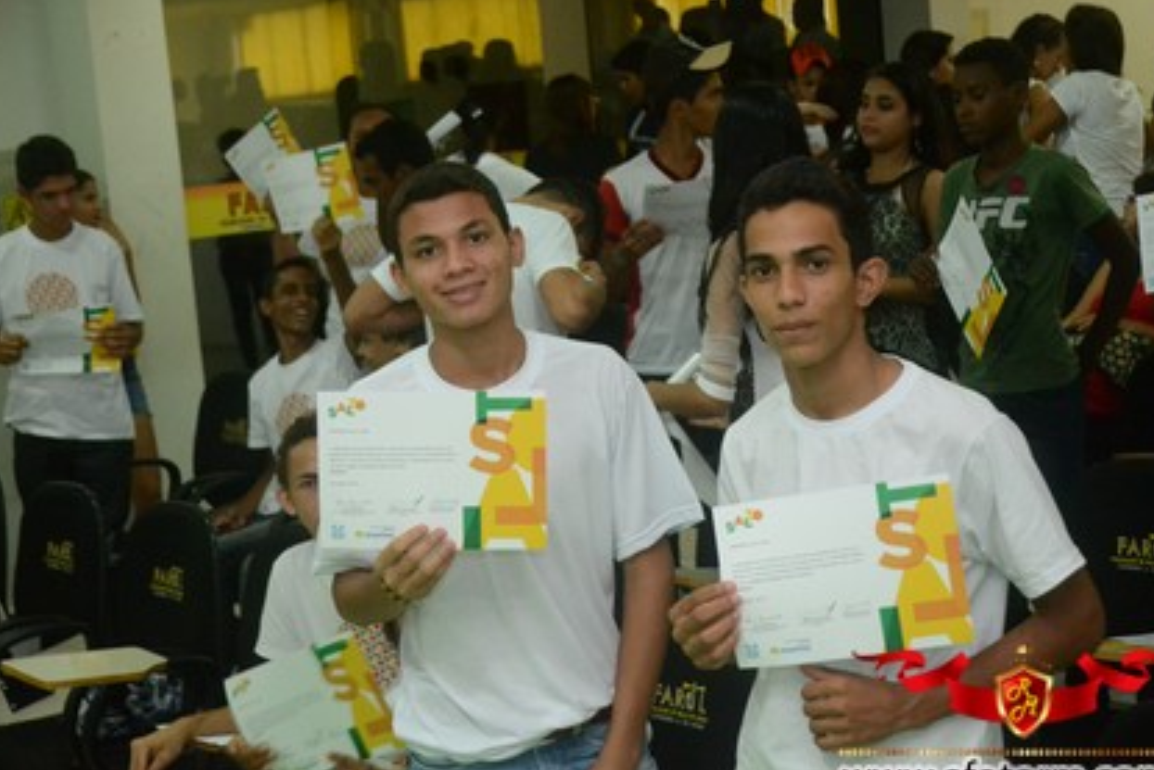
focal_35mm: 78
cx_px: 606
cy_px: 409
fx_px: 2501
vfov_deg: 17.5
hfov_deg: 26.0
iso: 3200
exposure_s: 1/100
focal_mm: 48
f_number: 4.8
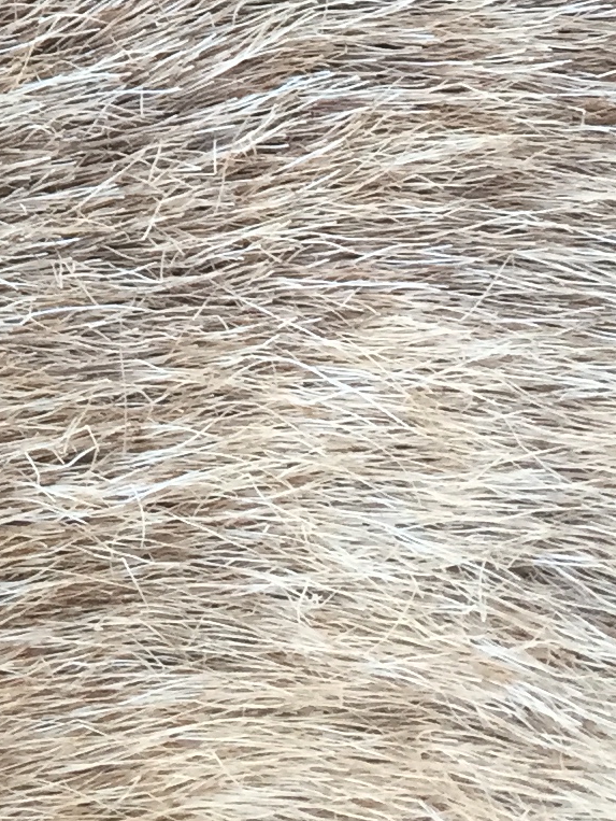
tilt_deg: -69.6
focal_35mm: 124
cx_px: -356
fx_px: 2940
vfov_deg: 14.6
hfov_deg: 11.4
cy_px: -471
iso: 32
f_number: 2.2
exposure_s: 1/40
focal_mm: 4.15
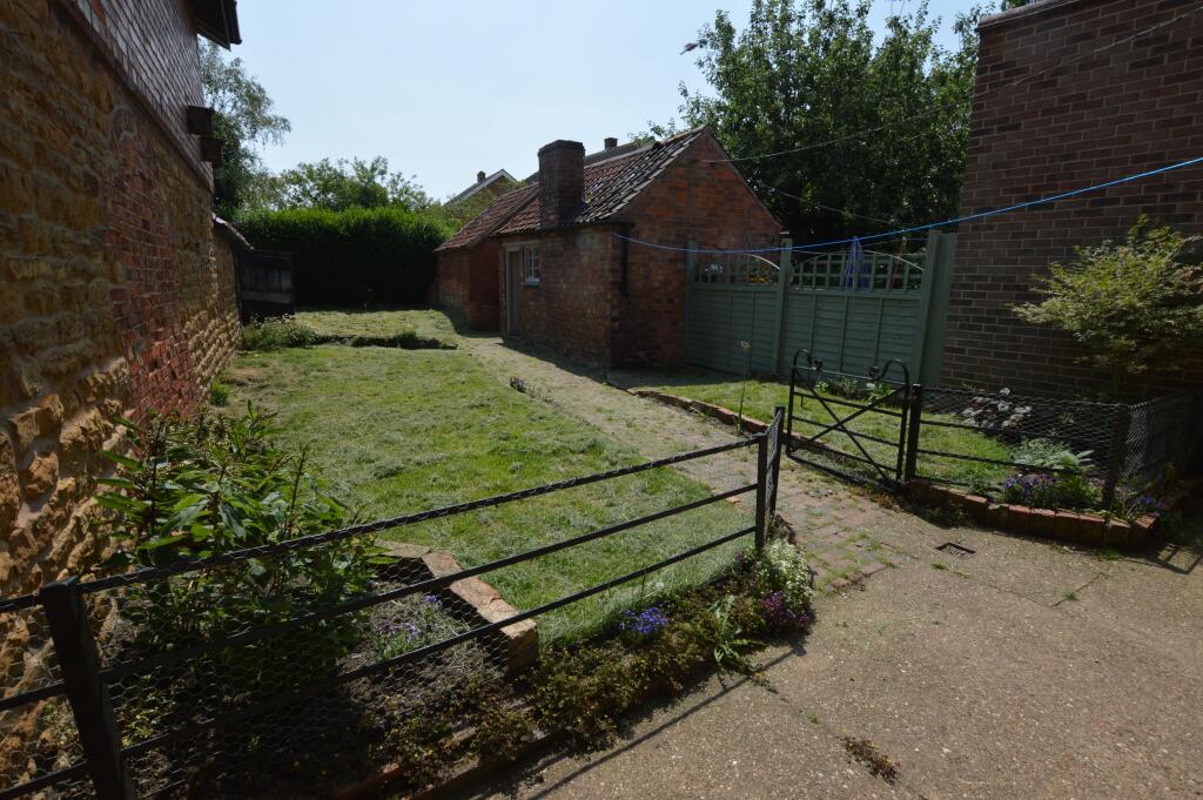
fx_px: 576
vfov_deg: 69.6
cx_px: 602
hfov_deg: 92.5
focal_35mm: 17
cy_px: 400
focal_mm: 11.5
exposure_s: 1/250
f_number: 8
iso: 100
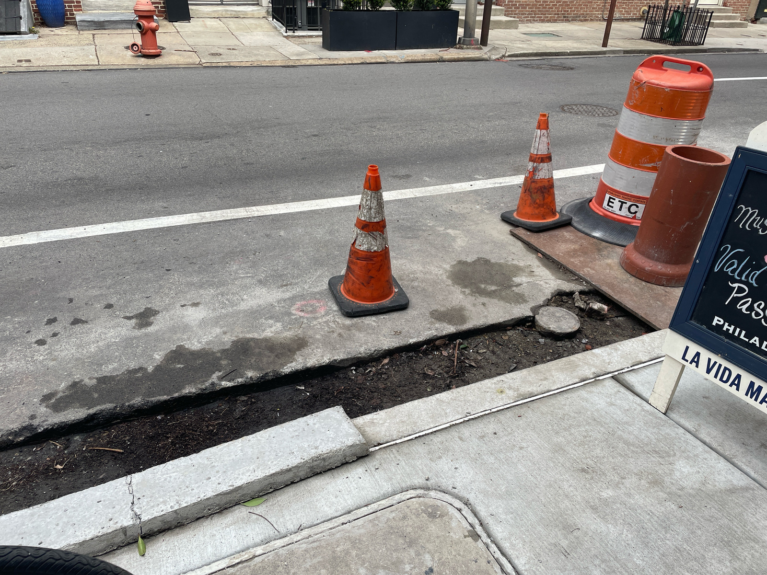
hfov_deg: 67.3
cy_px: 288
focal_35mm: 26
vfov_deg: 53.1
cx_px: 384
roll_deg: -2.1
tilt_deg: -29.4
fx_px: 576
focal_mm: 4.2
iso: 50
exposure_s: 1/1770
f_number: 1.6
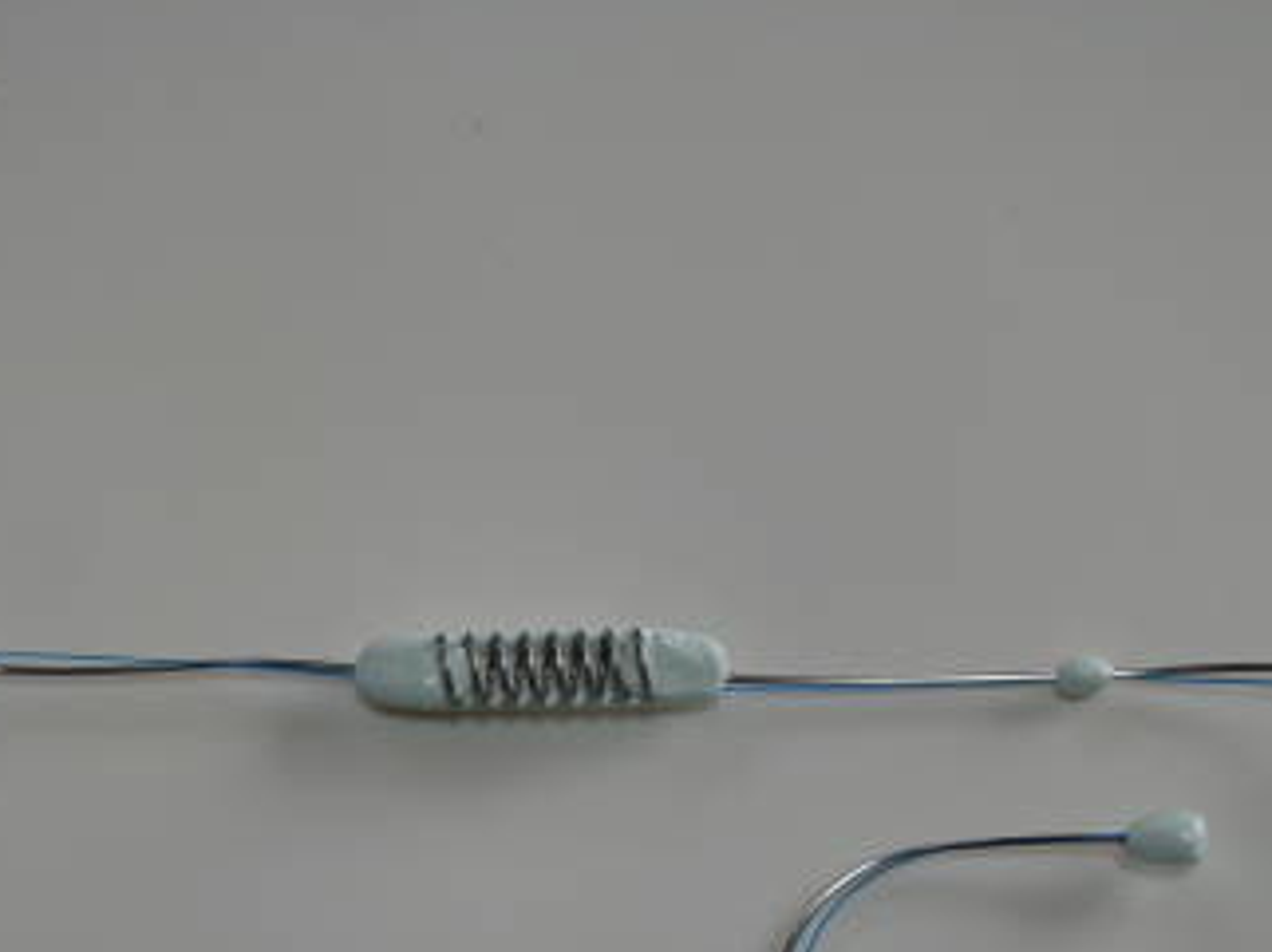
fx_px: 3158
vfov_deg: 17.0
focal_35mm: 86
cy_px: 760
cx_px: 577
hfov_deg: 22.8
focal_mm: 30
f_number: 4.5
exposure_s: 1/80
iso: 200
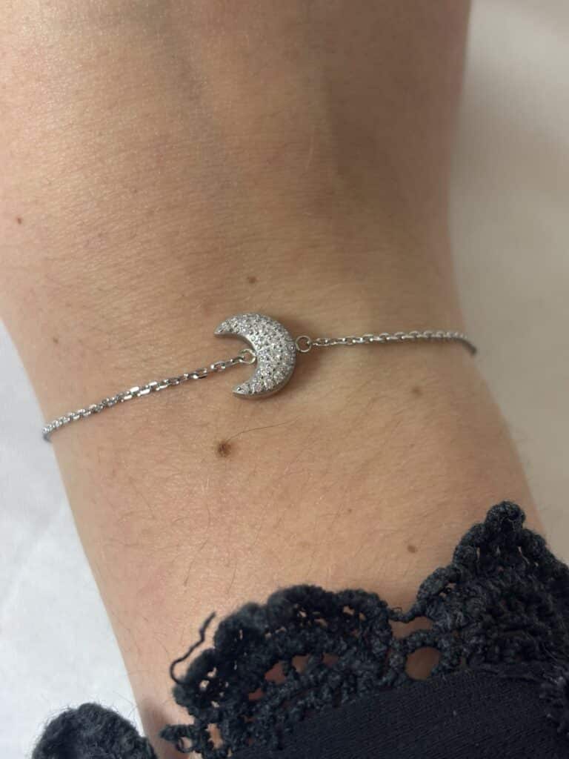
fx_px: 1140
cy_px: 380
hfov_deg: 28.0
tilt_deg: -81.1
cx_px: 284
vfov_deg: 36.8
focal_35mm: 52
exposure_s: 1/100
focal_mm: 5.96
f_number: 1.6
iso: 40
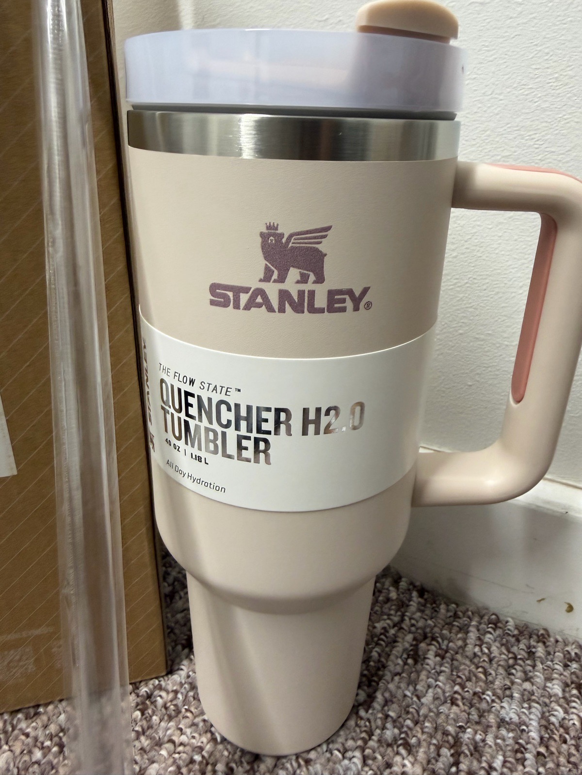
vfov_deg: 71.6
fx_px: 538
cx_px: 291
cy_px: 388
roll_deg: -1.8
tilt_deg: -22.8
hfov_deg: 56.8
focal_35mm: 24
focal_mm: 2.22
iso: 250
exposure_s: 1/100
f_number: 2.2
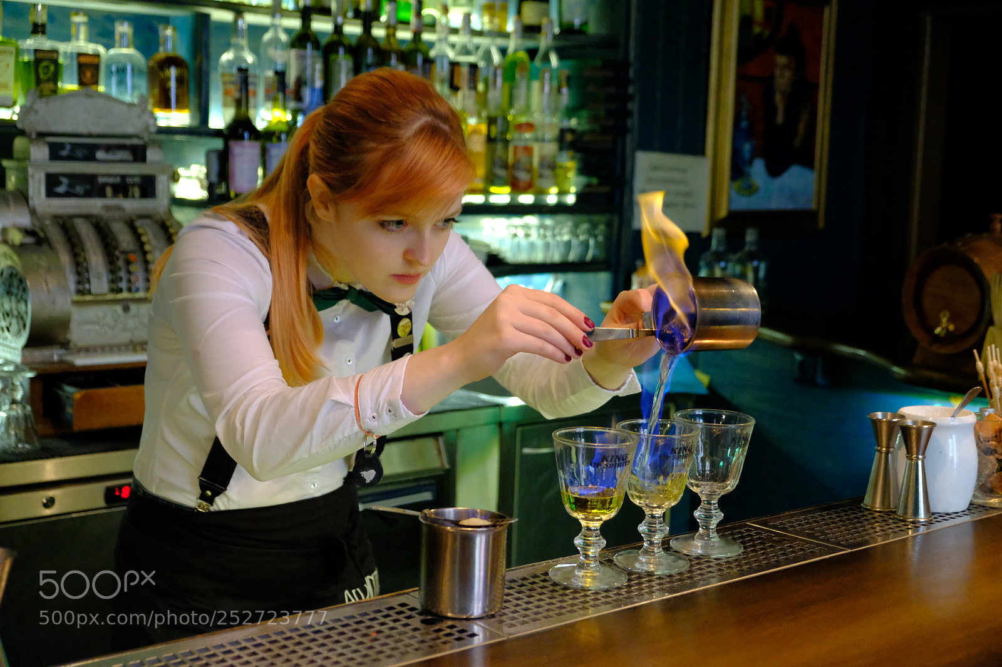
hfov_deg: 41.9
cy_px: 334
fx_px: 1308
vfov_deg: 28.6
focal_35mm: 47
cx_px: 501
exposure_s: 1/125
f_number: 3.6
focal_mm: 31.5
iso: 5000
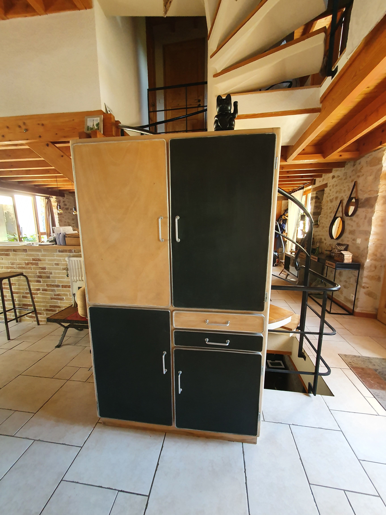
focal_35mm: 13
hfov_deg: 89.9
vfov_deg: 106.2
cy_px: 258
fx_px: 193
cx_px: 193
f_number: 2.2
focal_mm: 1.8
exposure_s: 1/33
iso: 320
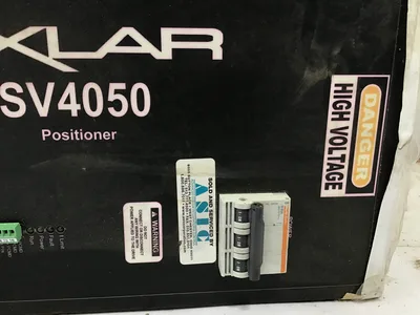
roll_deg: -1.1
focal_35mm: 31
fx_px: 376
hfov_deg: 58.4
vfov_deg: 45.4
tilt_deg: -15.9
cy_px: 158
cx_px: 210
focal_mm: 3.3
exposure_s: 1/30
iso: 80
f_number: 2.4
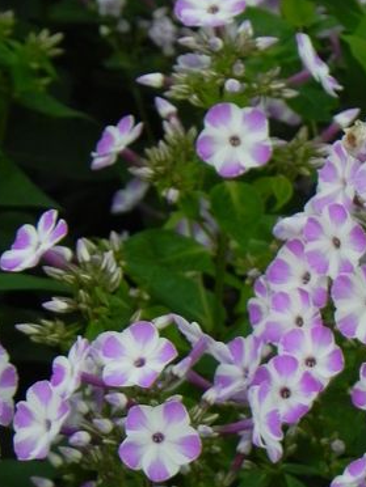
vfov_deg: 5.0
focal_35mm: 396
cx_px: 387
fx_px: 5583
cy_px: 496
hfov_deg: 3.8
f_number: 5
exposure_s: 1/125
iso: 160
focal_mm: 32.7
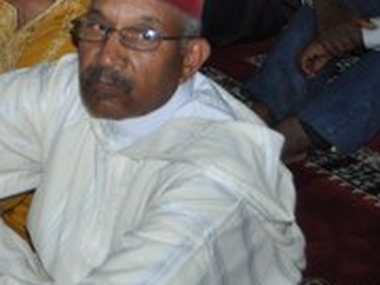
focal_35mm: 118
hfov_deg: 15.5
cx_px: -188
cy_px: -100
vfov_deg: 12.2
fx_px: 1292
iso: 800
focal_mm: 23
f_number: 3.8
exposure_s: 1/60
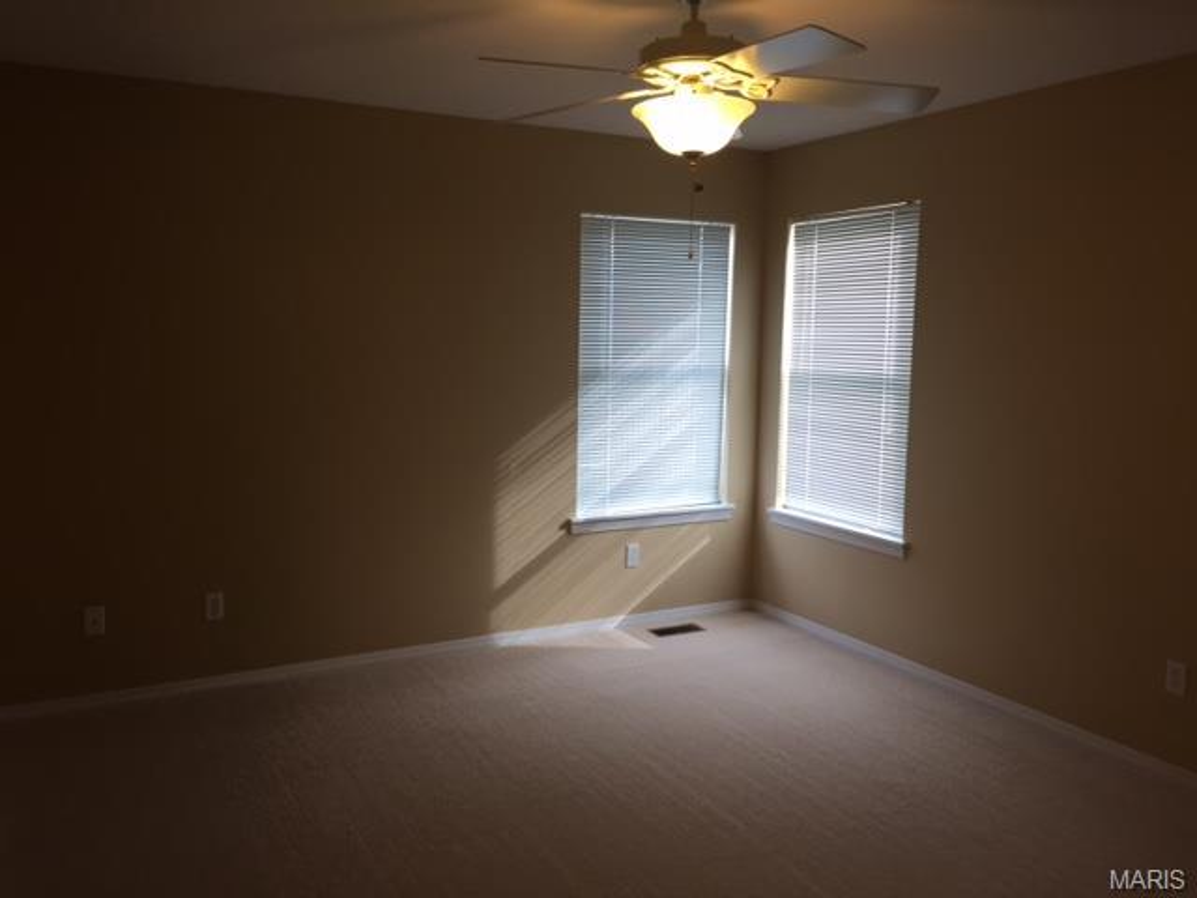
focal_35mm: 29
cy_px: 449
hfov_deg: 61.7
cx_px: 598
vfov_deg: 48.2
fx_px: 1003
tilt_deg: -7.6
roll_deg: -0.7
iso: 40
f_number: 2.2
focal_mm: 4.15
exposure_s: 1/60
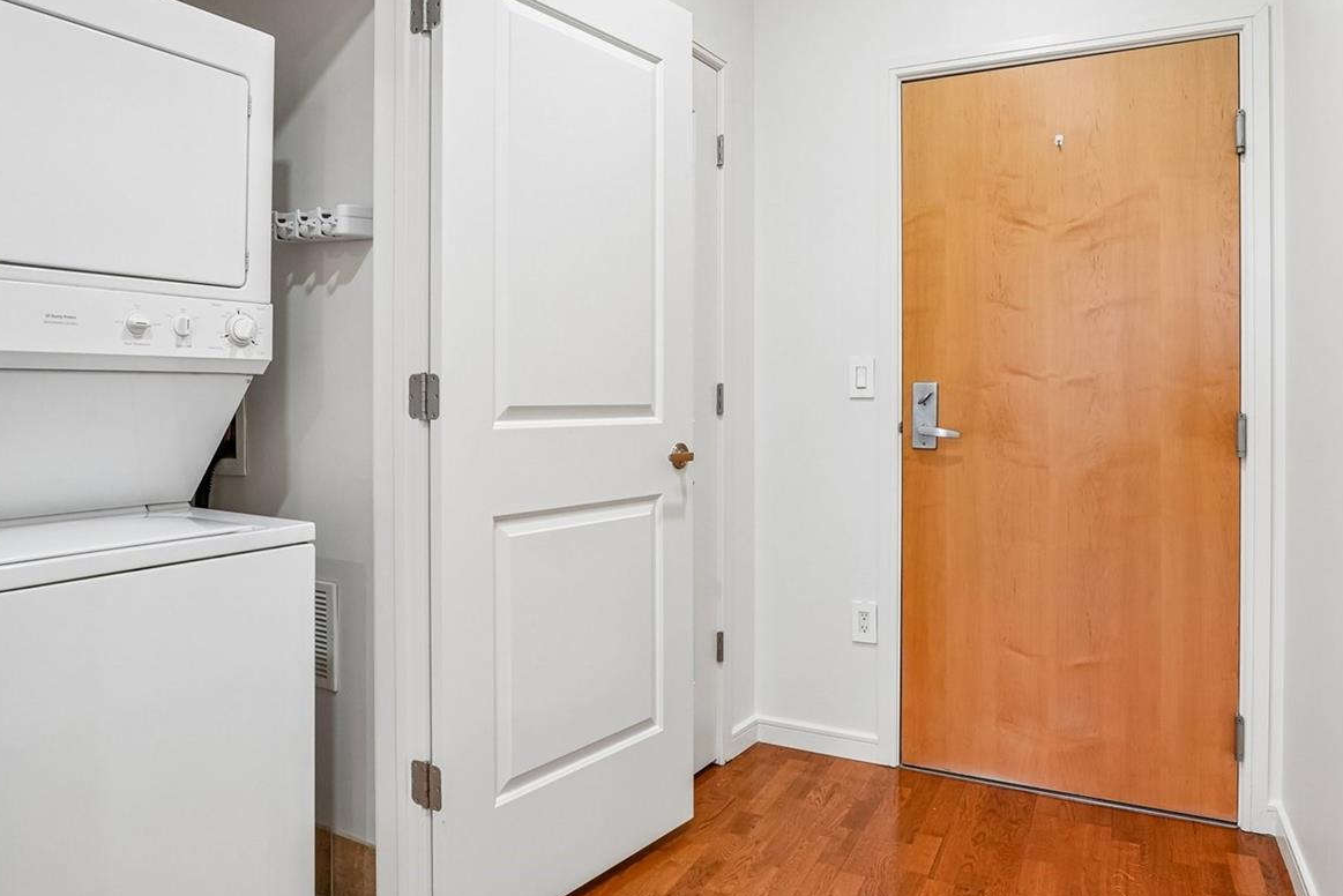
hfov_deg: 76.8
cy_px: 408
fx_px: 847
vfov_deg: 55.7
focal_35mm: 23
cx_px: 704
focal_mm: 11
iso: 500
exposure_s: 1/20
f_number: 8
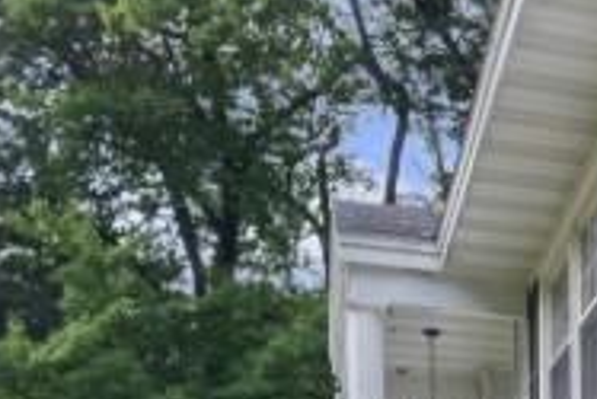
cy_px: 677
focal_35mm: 79
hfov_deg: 22.0
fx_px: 1310
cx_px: 854
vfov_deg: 15.4
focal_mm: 20.5
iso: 400
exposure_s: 1/400
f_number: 6.3
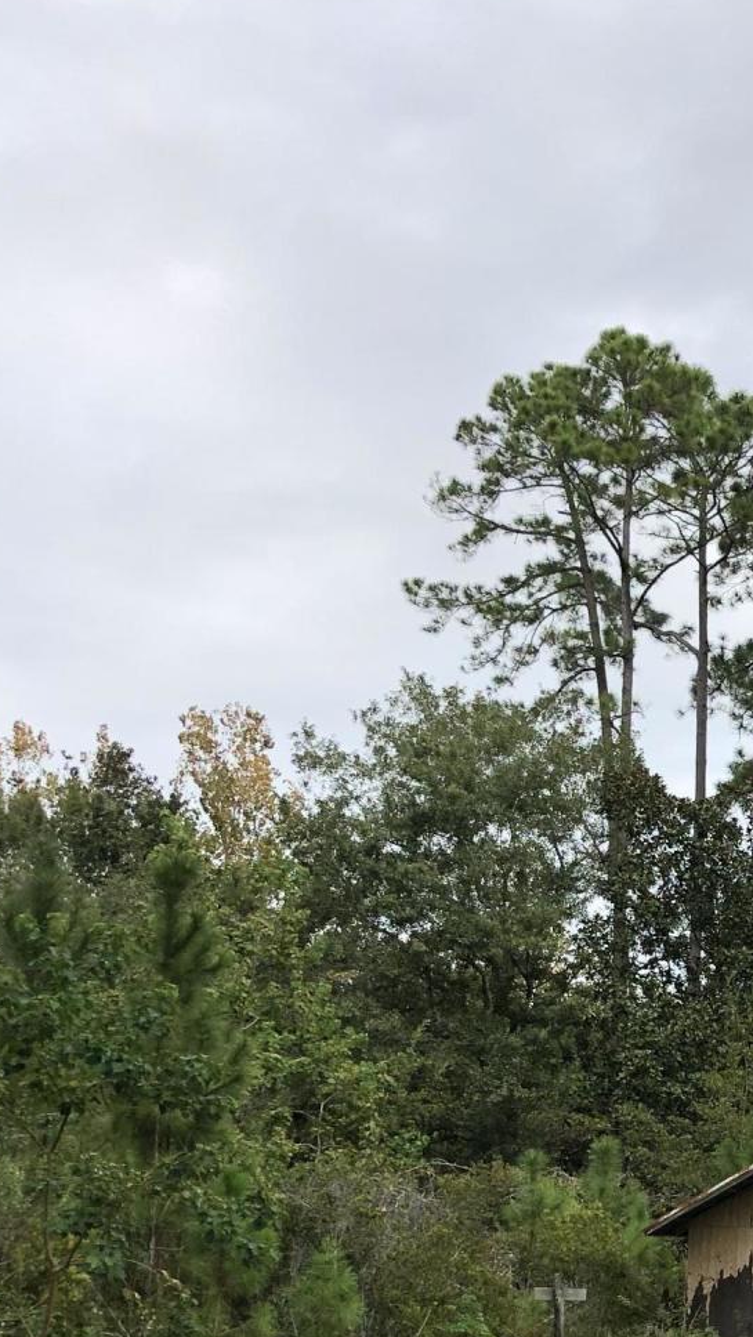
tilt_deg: +5.8
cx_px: 995
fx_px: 2235
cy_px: 1008
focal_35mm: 63
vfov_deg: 32.7
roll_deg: -1.8
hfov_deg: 17.8
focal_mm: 3.99
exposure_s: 1/1548
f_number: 1.8
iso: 20
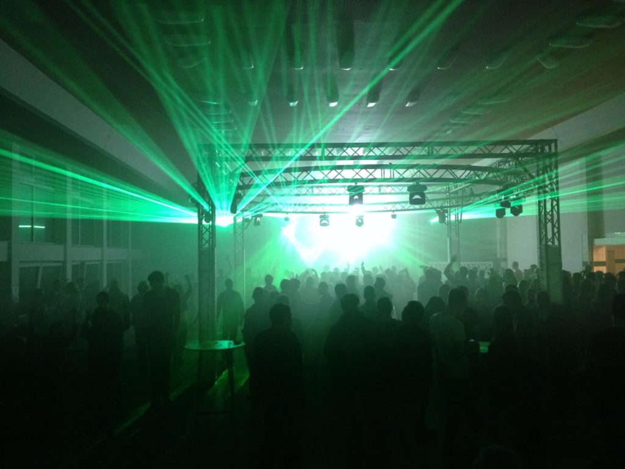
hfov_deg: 55.4
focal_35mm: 33
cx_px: 312
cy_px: 234
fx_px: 596
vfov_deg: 42.9
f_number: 2.4
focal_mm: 4.12
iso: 320
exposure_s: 1/20
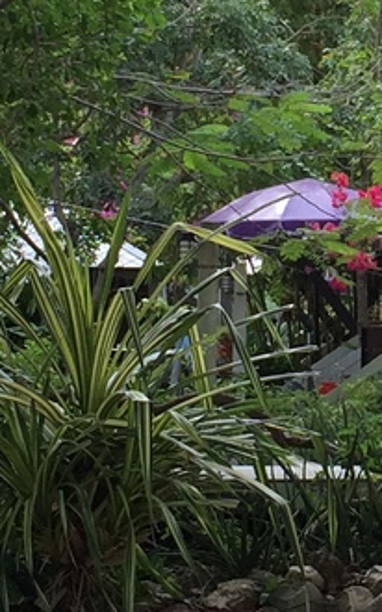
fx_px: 2484
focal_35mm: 149
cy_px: 200
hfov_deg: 8.7
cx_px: 493
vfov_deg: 14.0
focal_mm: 4.15
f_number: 2.2
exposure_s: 1/380
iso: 32
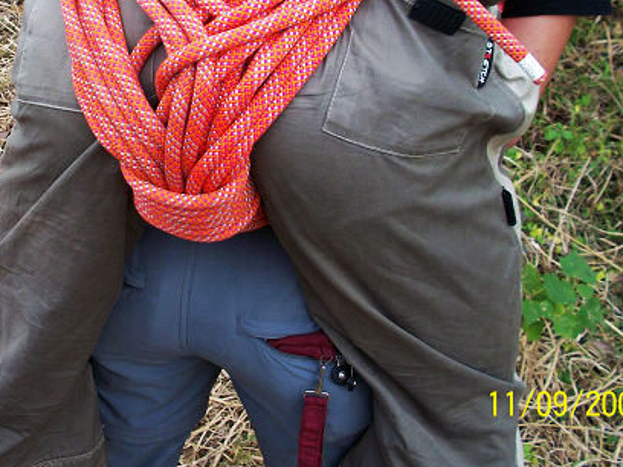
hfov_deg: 31.7
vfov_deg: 24.0
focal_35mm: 60
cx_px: 169
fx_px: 1080
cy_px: 92
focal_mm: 6.3
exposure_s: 1/250
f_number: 3.1
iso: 80
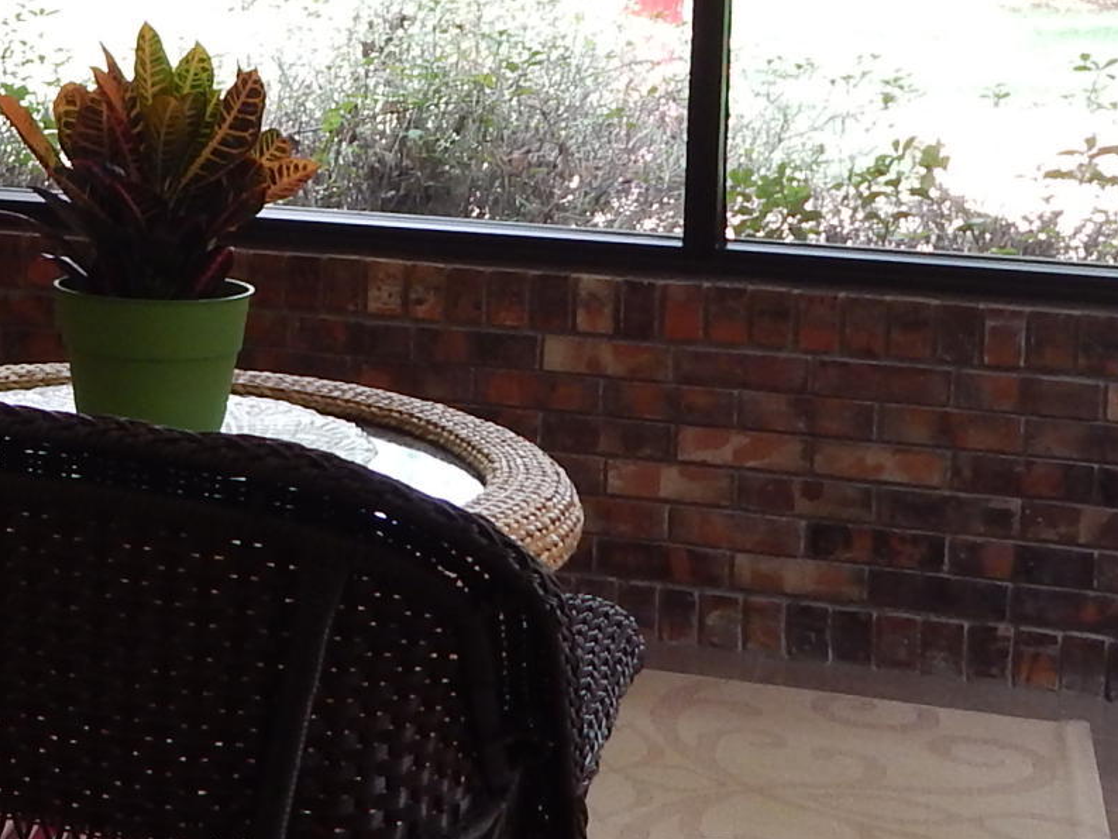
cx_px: -213
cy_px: 48
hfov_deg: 21.0
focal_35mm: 87
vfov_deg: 16.7
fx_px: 2810
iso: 140
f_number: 3
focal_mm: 4
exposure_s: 1/30
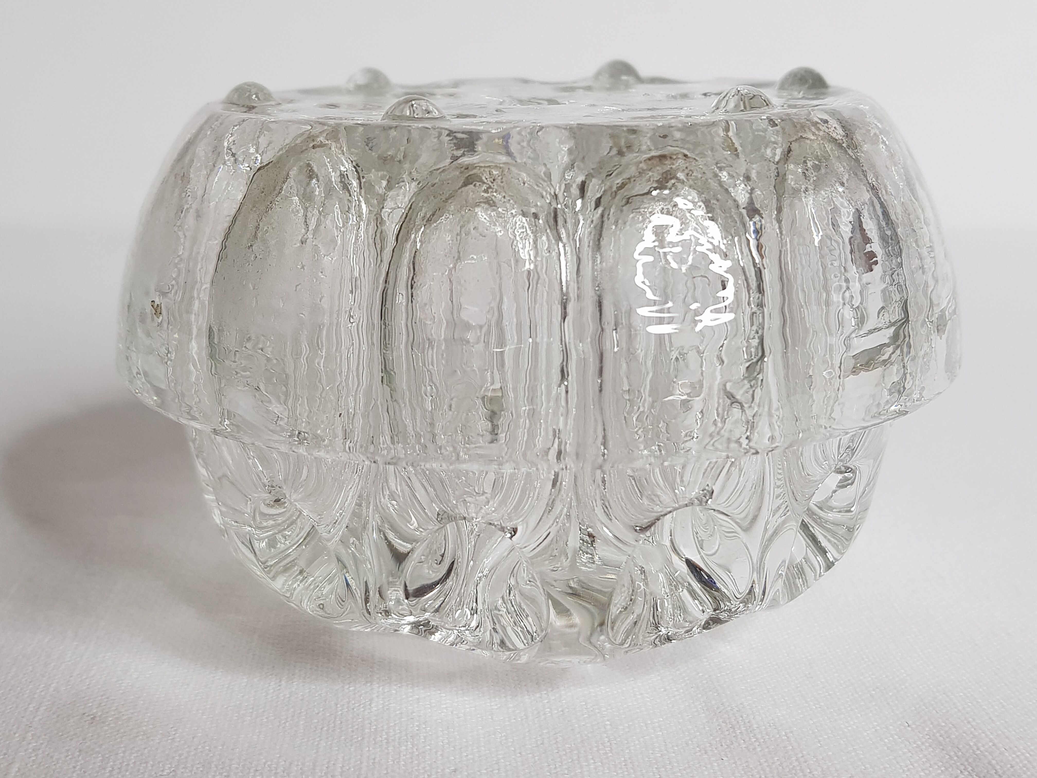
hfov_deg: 67.3
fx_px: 779
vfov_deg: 53.1
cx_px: 518
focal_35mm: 26
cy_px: 389
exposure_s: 1/50
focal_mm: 4.2
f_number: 1.7
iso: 40
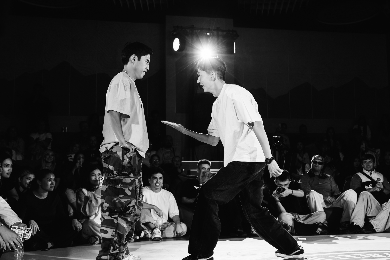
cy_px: 128
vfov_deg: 27.5
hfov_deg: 40.2
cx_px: 235
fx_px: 531
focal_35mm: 49
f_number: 2.8
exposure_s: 1/800
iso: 3200
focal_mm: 38
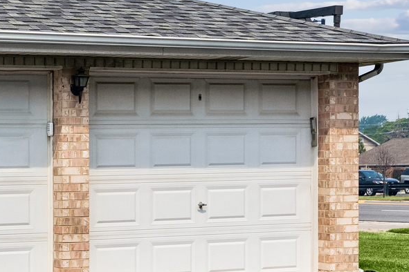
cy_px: 171
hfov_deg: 19.9
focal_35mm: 96
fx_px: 1091
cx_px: -90
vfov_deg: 14.2
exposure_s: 1/1600
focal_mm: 35
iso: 400
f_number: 8
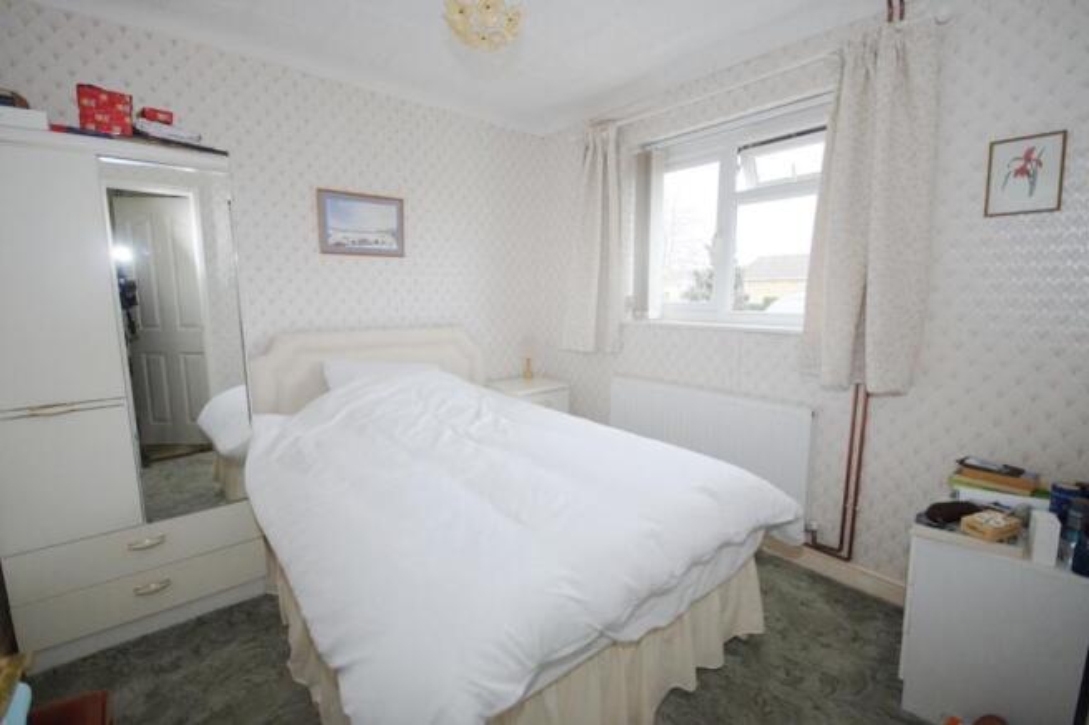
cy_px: 362
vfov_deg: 77.3
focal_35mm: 15
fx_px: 454
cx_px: 544
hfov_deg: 100.4
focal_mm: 10
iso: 1000
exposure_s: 1/160
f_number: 4
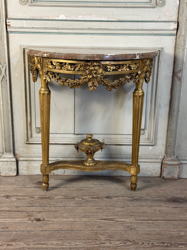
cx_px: 94
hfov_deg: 30.3
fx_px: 346
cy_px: 125
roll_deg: -0.6
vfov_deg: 39.7
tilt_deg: -17.2
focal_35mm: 48
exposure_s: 1/50
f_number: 1.78
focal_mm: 6.76
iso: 250
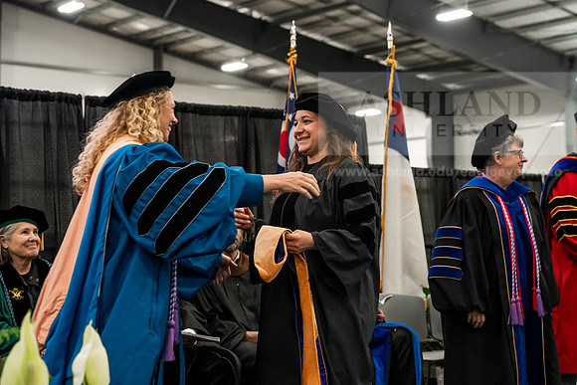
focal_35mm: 70
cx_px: 288
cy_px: 192
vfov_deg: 19.5
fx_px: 1122
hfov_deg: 28.8
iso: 6400
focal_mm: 70
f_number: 5
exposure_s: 1/250
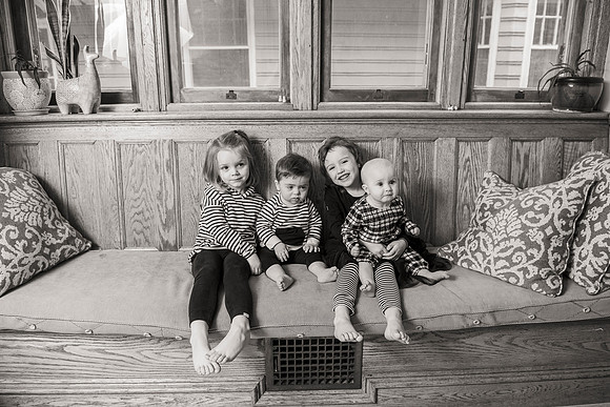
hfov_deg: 69.7
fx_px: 438
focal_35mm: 26
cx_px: 314
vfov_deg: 49.8
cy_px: 204
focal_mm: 24
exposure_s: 1/200
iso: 500
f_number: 4
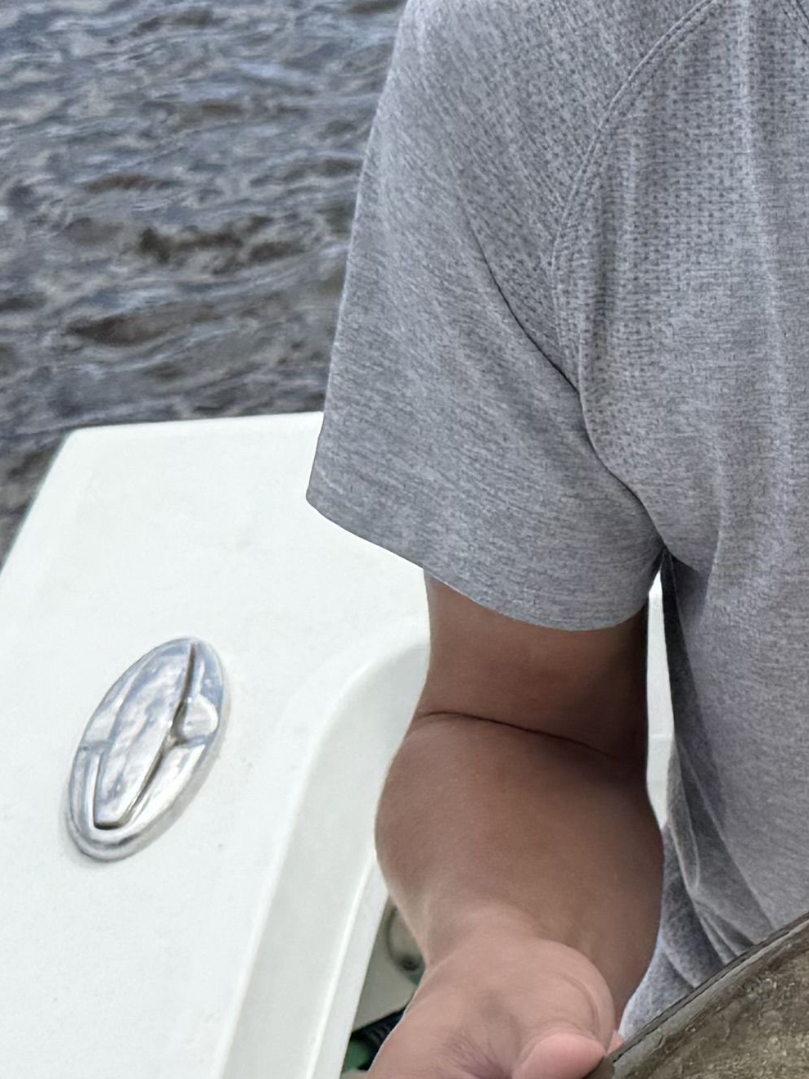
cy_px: 589
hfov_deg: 13.2
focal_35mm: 104
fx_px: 3240
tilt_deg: -33.4
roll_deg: +0.0
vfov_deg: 18.9
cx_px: 1301
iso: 80
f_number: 1.78
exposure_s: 1/5348
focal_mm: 6.76
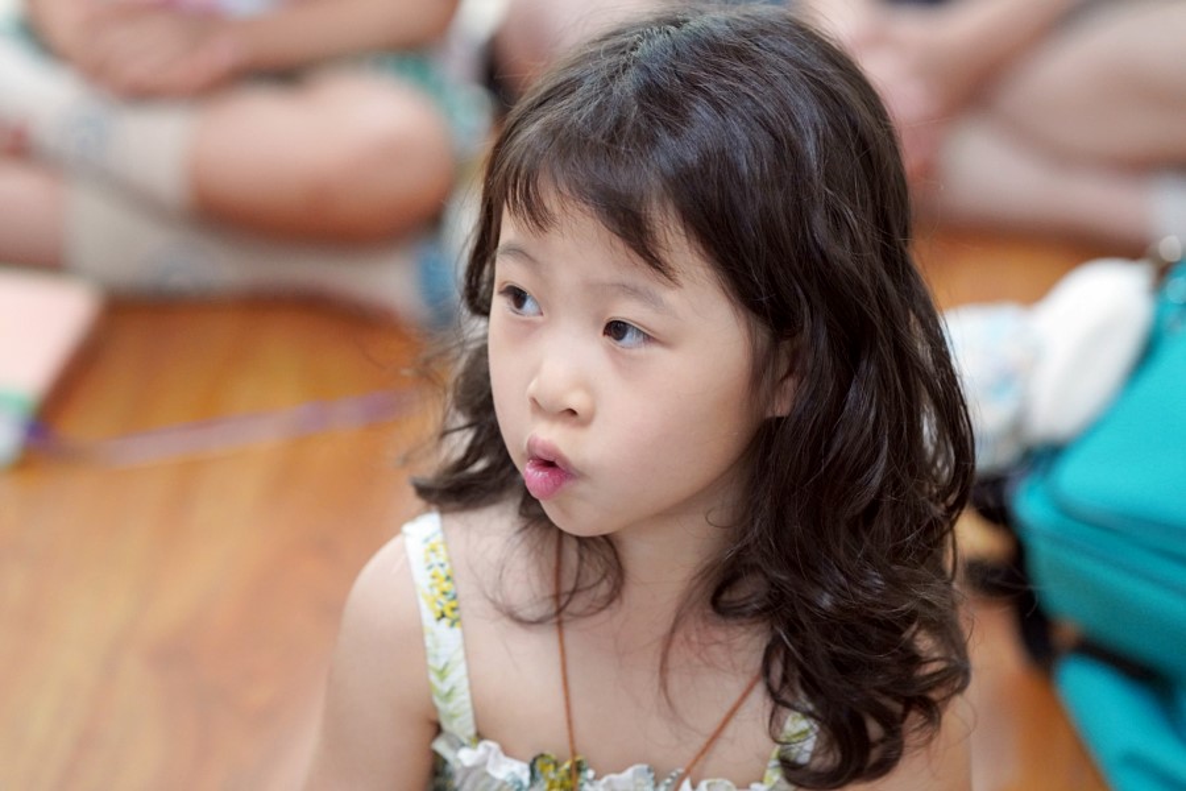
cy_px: 396
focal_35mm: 168
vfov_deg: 8.2
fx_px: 5534
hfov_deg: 12.2
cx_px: 593
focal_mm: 168
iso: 4000
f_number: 4
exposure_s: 1/200
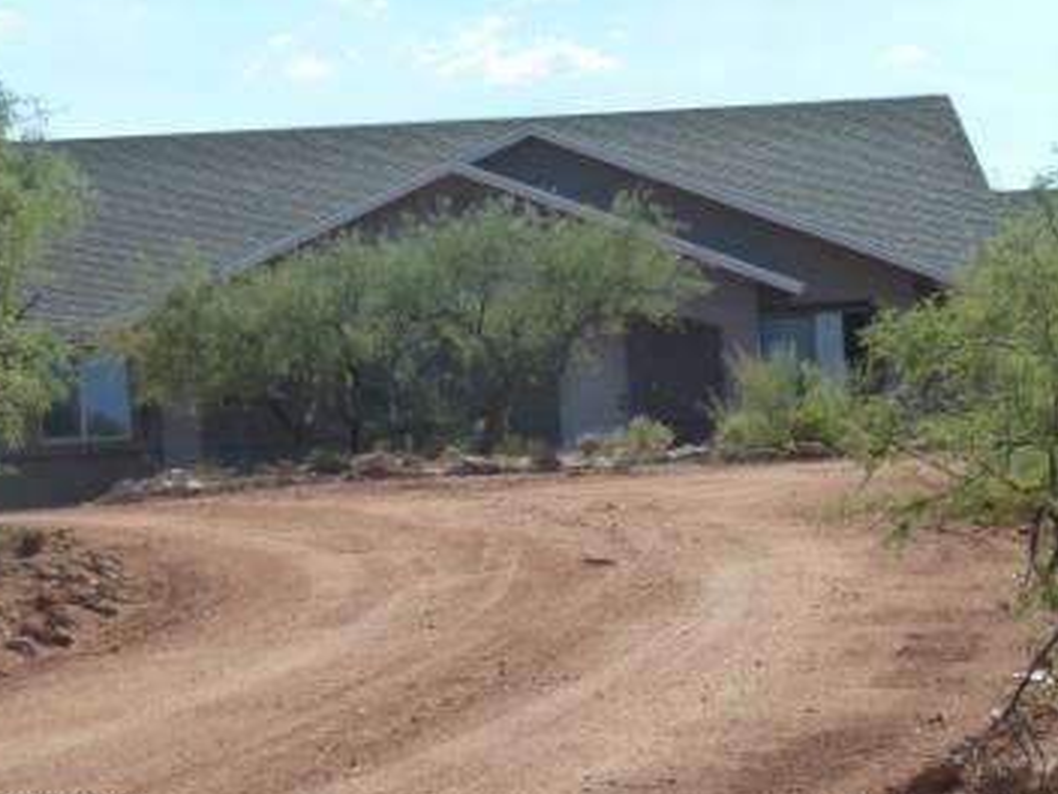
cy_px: 358
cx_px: 532
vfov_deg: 7.9
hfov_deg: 10.6
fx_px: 5715
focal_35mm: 187
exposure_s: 1/500
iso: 125
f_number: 5
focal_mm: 24.1
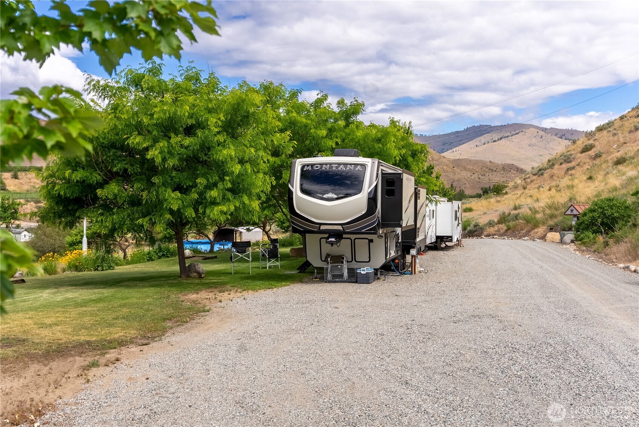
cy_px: 214
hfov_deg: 47.7
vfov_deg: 32.9
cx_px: 320
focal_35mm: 41
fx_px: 723
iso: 100
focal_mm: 40.7
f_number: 5.6
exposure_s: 1/6400
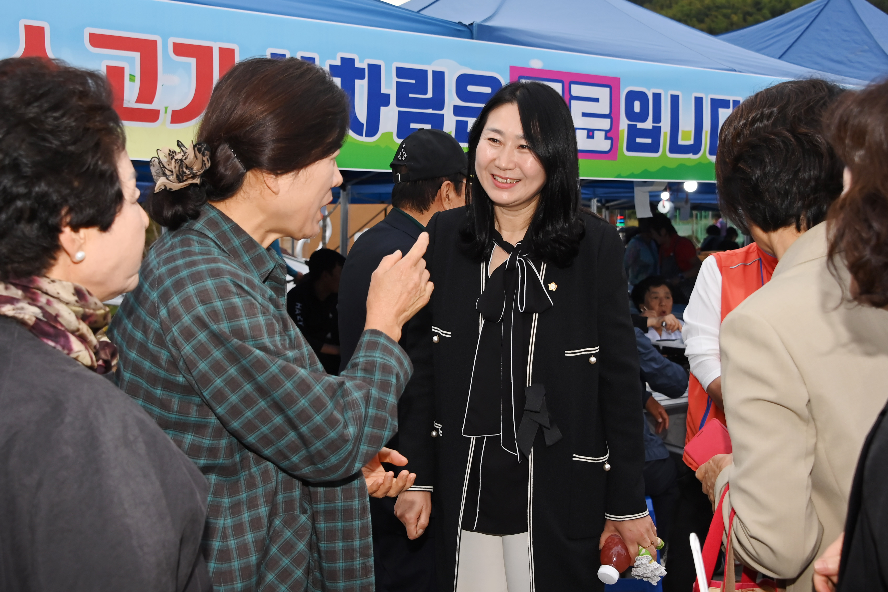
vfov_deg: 36.9
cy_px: 289
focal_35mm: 36
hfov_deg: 53.1
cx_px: 446
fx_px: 888
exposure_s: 1/250
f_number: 6.3
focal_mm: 35
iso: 640
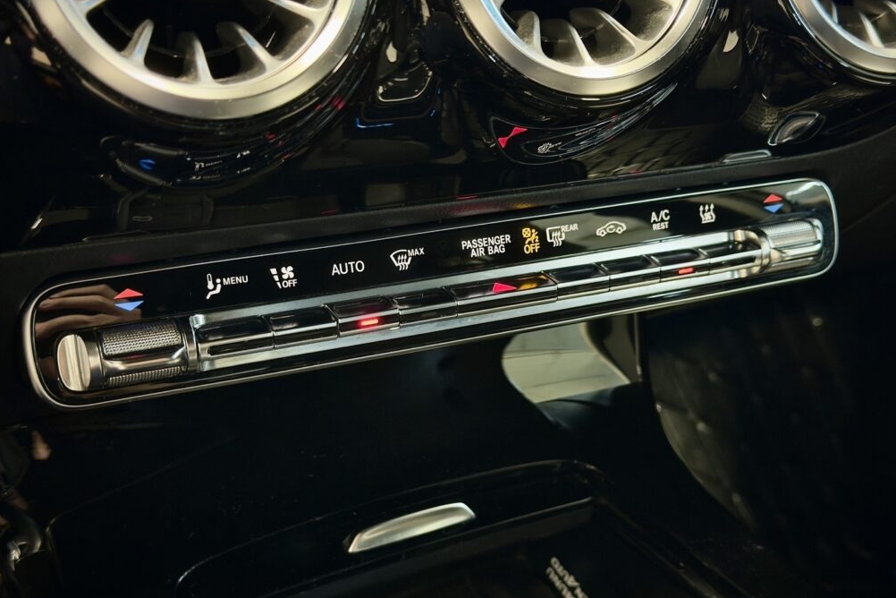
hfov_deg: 38.9
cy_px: 303
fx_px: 1269
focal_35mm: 51
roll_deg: -3.6
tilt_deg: -25.7
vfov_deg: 26.5
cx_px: 450
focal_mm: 6.76
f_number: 1.78
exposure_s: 1/20
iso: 800
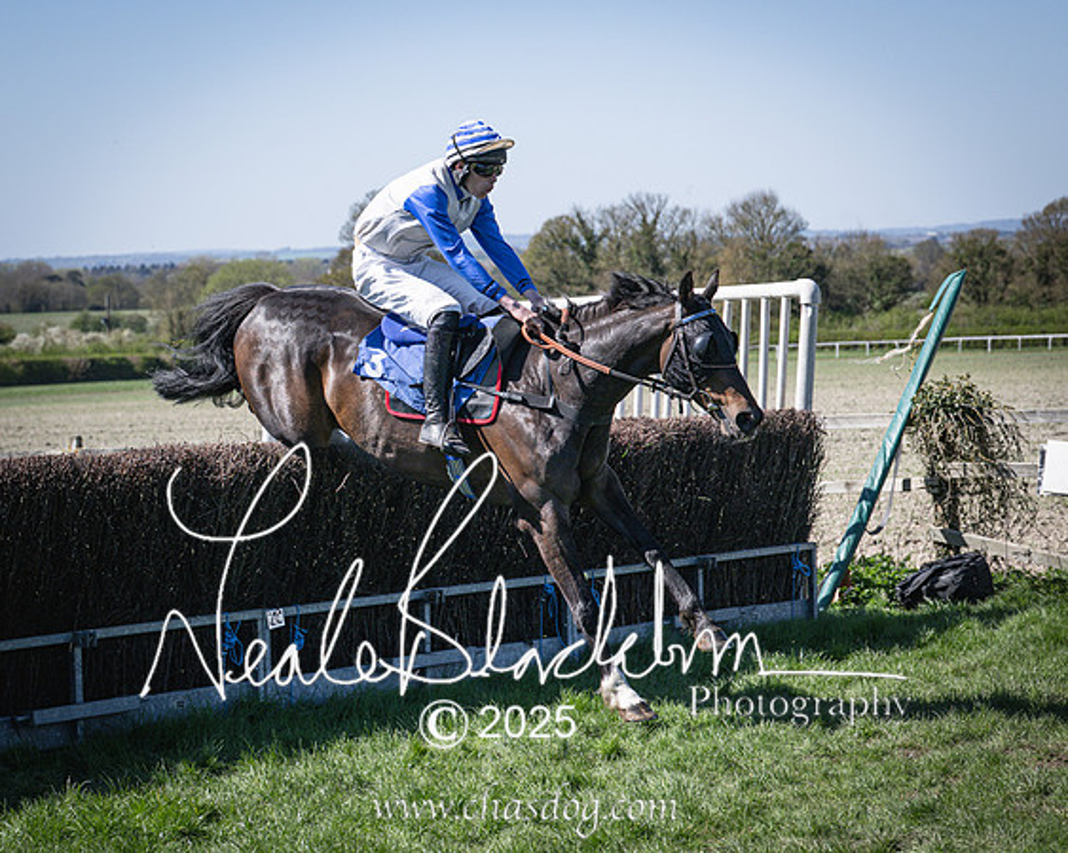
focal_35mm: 102
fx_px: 3219
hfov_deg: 18.8
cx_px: 538
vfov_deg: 15.1
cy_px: 411
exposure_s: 1/2000
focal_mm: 70
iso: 220
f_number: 5
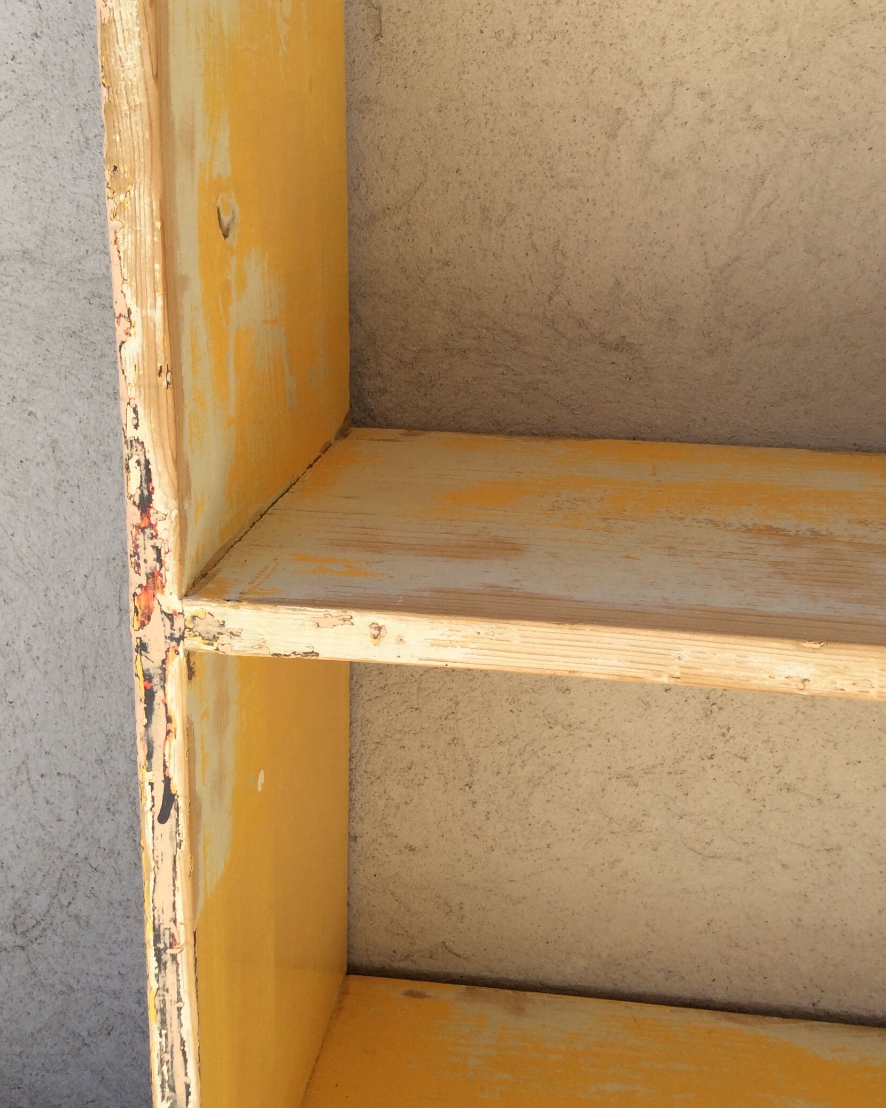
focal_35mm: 39
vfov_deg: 46.7
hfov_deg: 38.2
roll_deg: -1.5
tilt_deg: -13.6
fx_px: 1279
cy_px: 472
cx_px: 493
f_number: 2.4
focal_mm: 3.3
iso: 32
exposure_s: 1/583
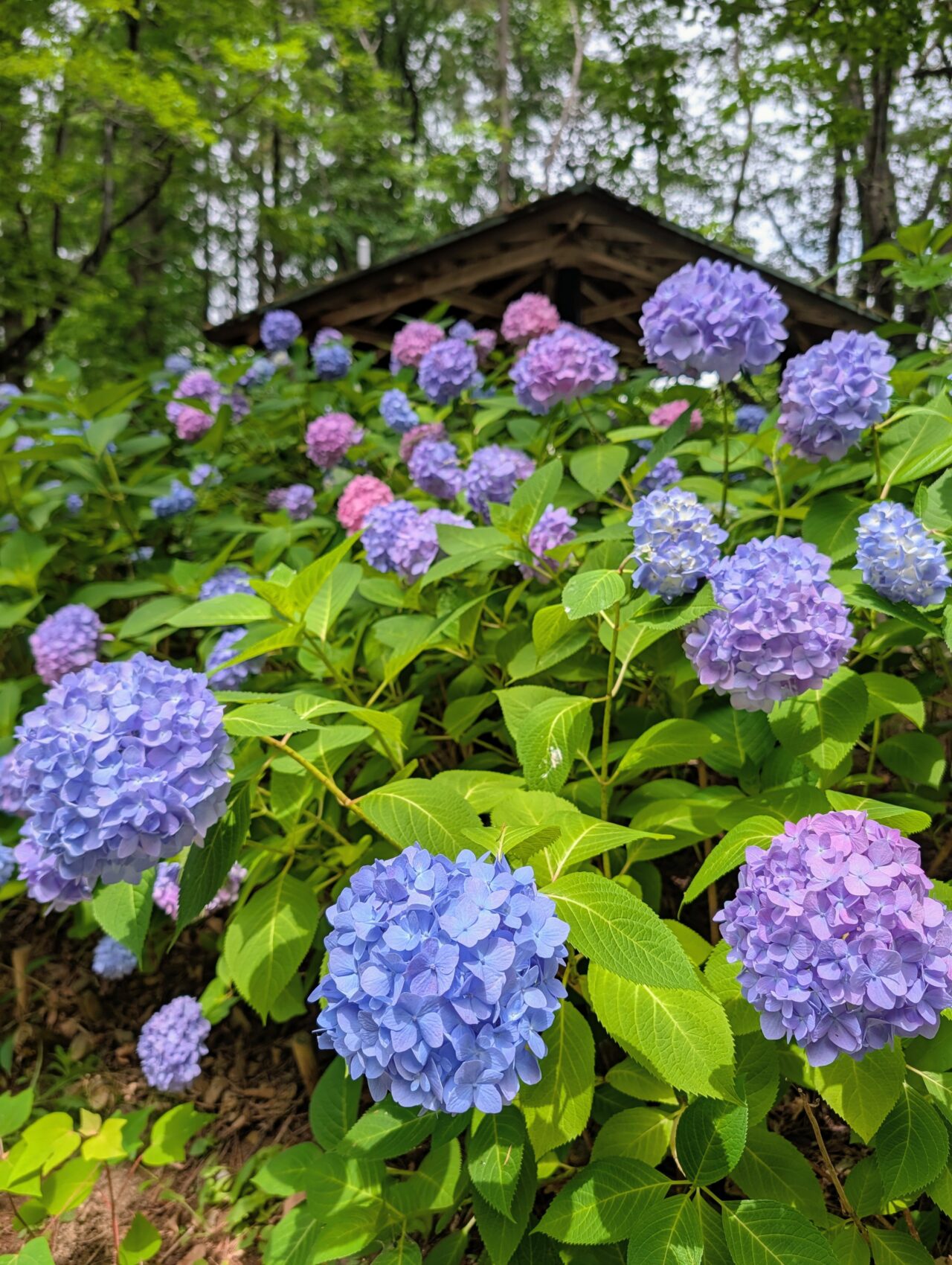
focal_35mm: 24
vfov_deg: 71.5
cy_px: 632
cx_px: 476
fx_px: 878
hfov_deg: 56.9
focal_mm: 6.9
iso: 19
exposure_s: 1/407
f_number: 1.68
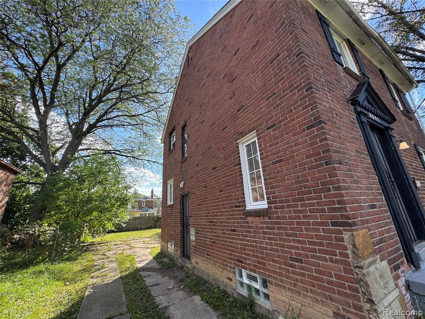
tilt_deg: +15.2
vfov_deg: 85.7
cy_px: 160
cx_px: 212
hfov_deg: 102.1
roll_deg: +2.9
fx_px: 172
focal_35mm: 14
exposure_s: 1/347
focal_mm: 2.22
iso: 40
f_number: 2.2
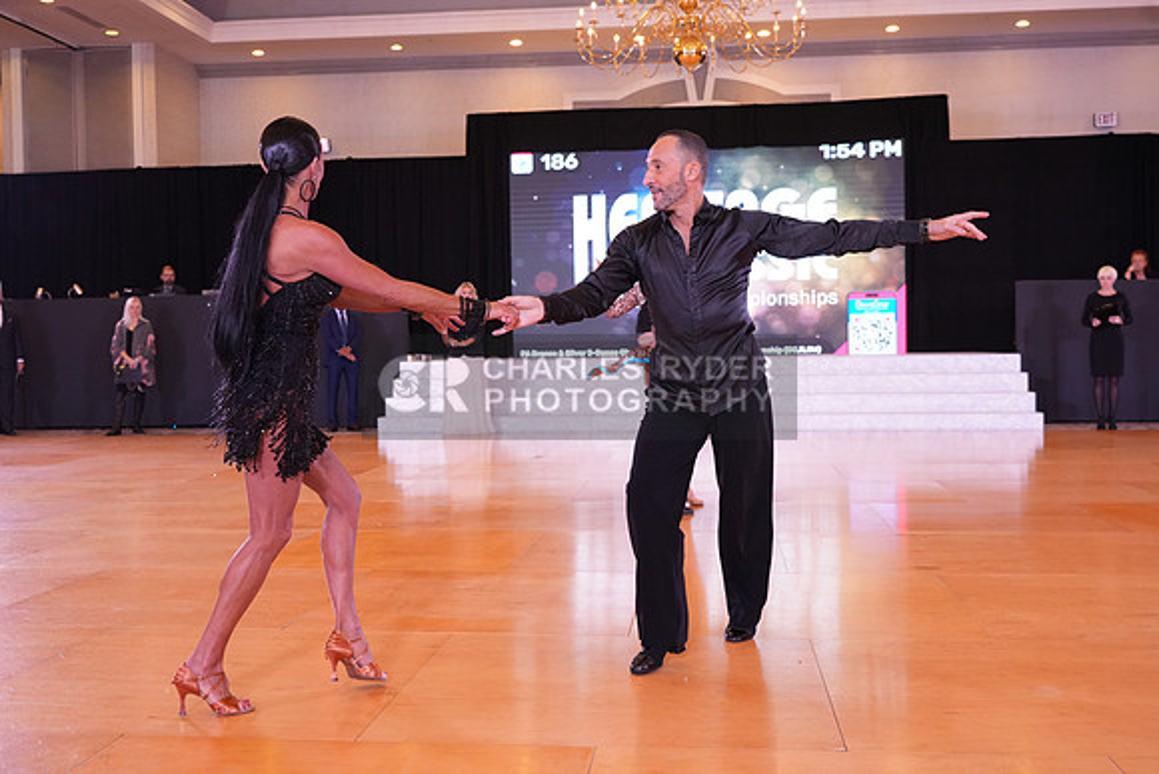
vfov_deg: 35.1
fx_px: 1224
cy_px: 387
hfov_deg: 50.7
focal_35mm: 38
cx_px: 580
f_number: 4.5
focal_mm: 38
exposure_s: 1/200
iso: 2000
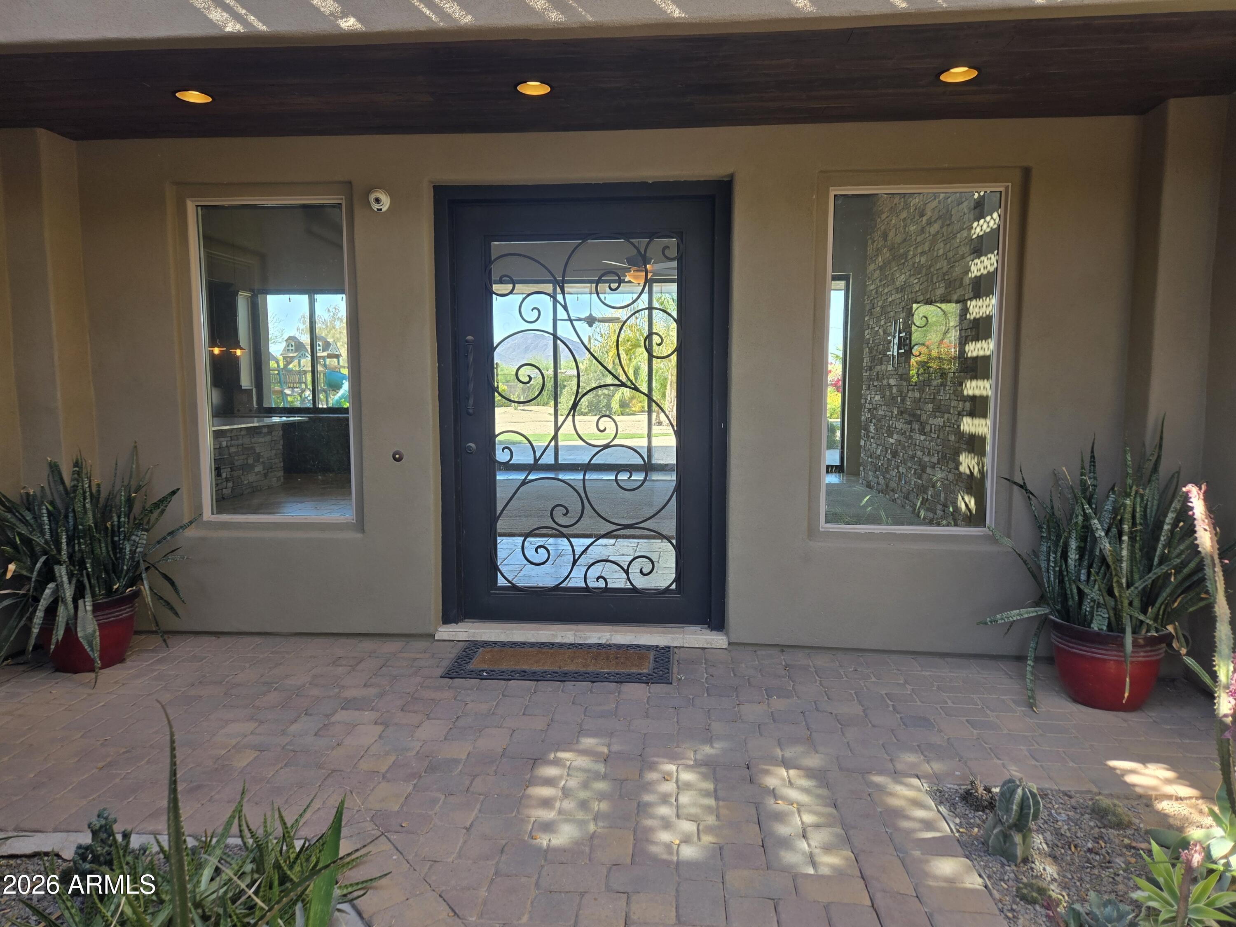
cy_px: 464
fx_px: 821
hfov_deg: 73.9
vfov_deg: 58.9
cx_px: 618
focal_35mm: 23
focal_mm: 5.4
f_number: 1.8
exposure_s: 1/180
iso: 40
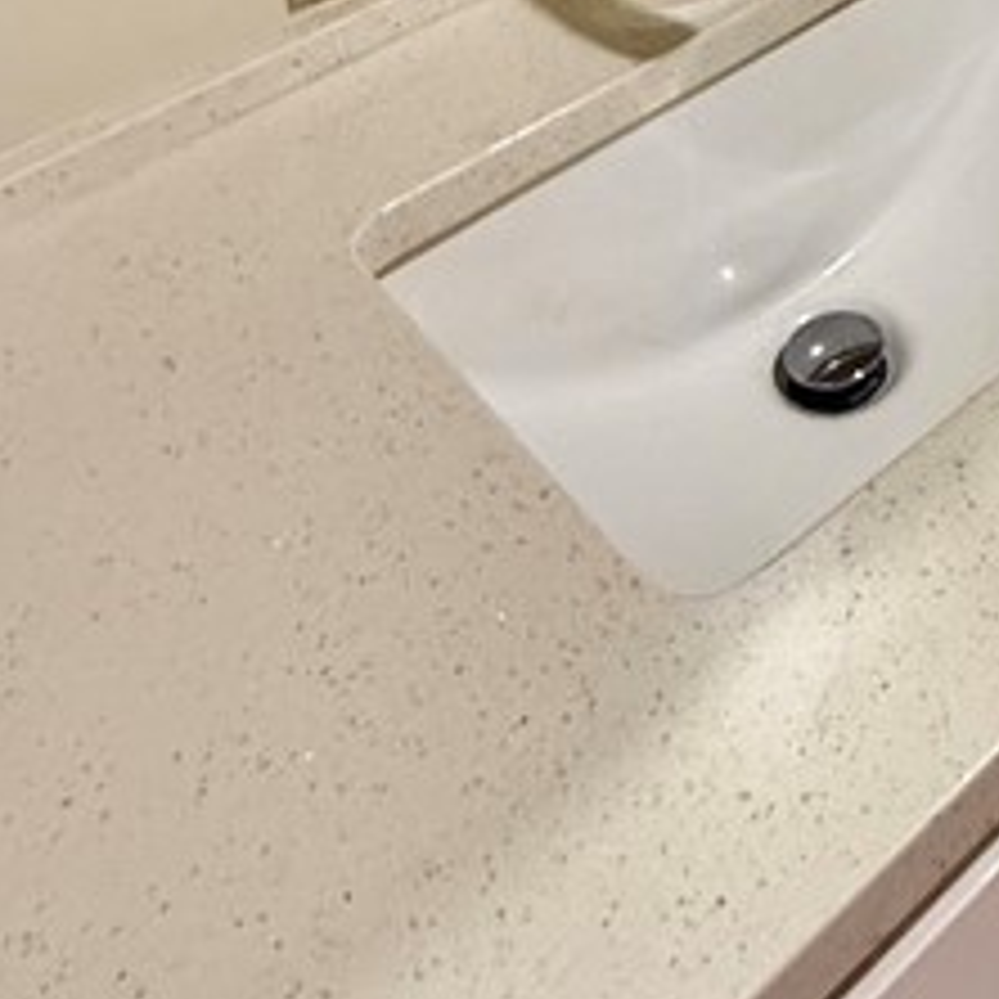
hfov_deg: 27.7
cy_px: -585
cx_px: 1071
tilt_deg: -15.1
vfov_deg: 23.0
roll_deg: +3.9
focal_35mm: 57
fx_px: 1861
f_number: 2.2
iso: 250
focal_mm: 2.22
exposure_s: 1/60
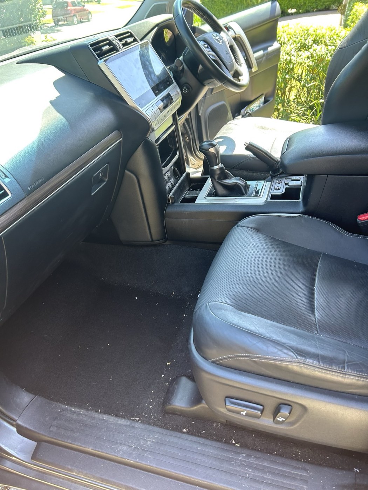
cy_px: 245
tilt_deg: -40.0
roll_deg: +0.9
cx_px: 184
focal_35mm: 26
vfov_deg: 67.3
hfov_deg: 53.1
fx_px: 369
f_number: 1.5
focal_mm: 5.7
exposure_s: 1/127
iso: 64
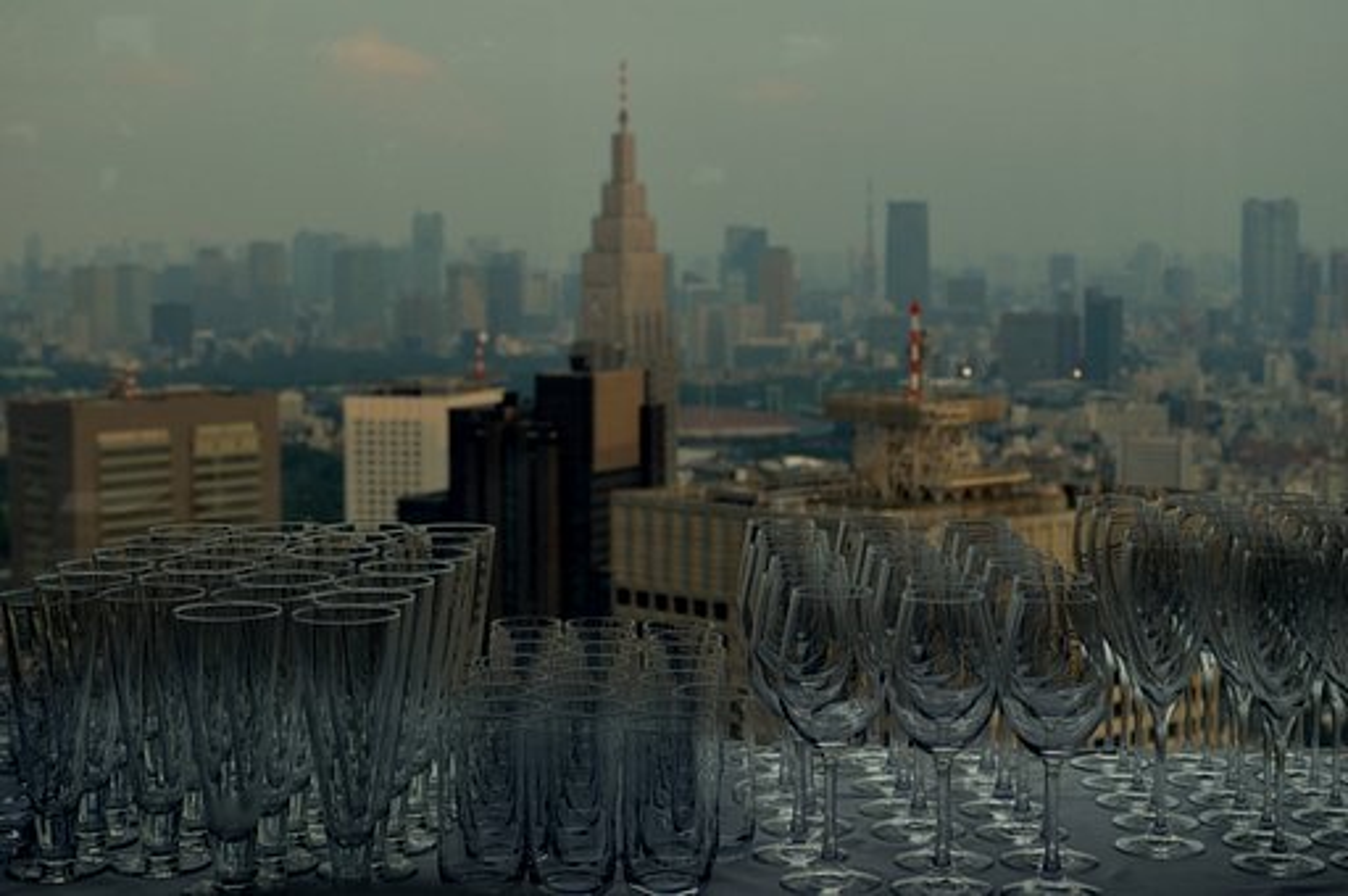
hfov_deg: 29.9
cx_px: 674
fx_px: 2524
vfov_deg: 20.1
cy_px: 448
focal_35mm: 68
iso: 200
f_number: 7.1
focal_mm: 45
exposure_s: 1/200
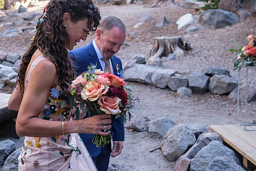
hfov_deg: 37.5
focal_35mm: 53
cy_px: 69
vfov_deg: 25.5
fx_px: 377
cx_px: 116
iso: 160
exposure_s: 1/70
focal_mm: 23
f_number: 3.2
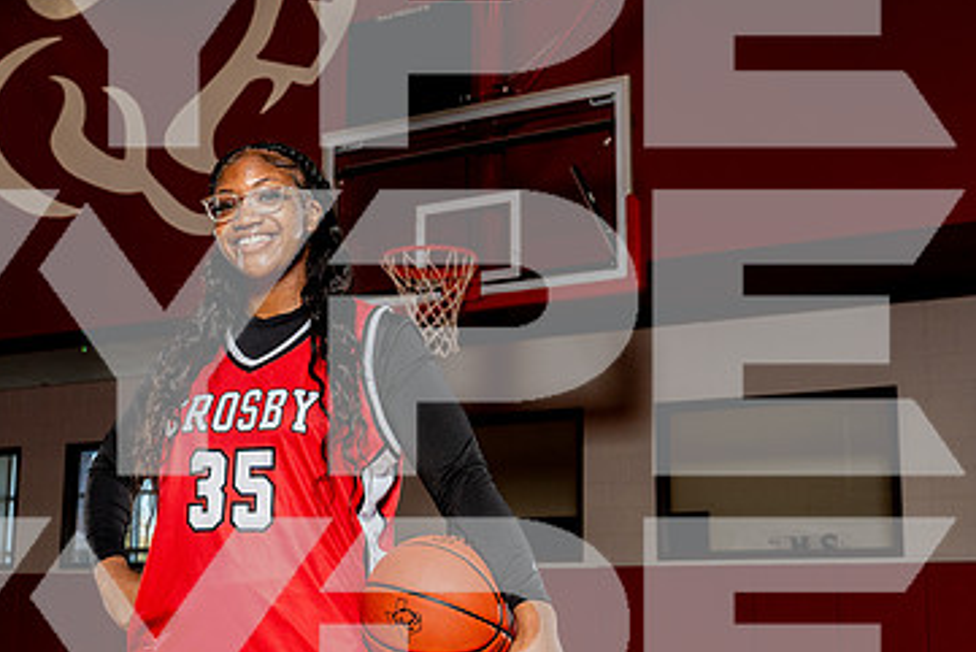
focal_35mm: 61
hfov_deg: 32.4
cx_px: 276
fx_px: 1654
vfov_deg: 22.3
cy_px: 334
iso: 400
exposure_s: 1/250
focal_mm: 38
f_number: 5.6
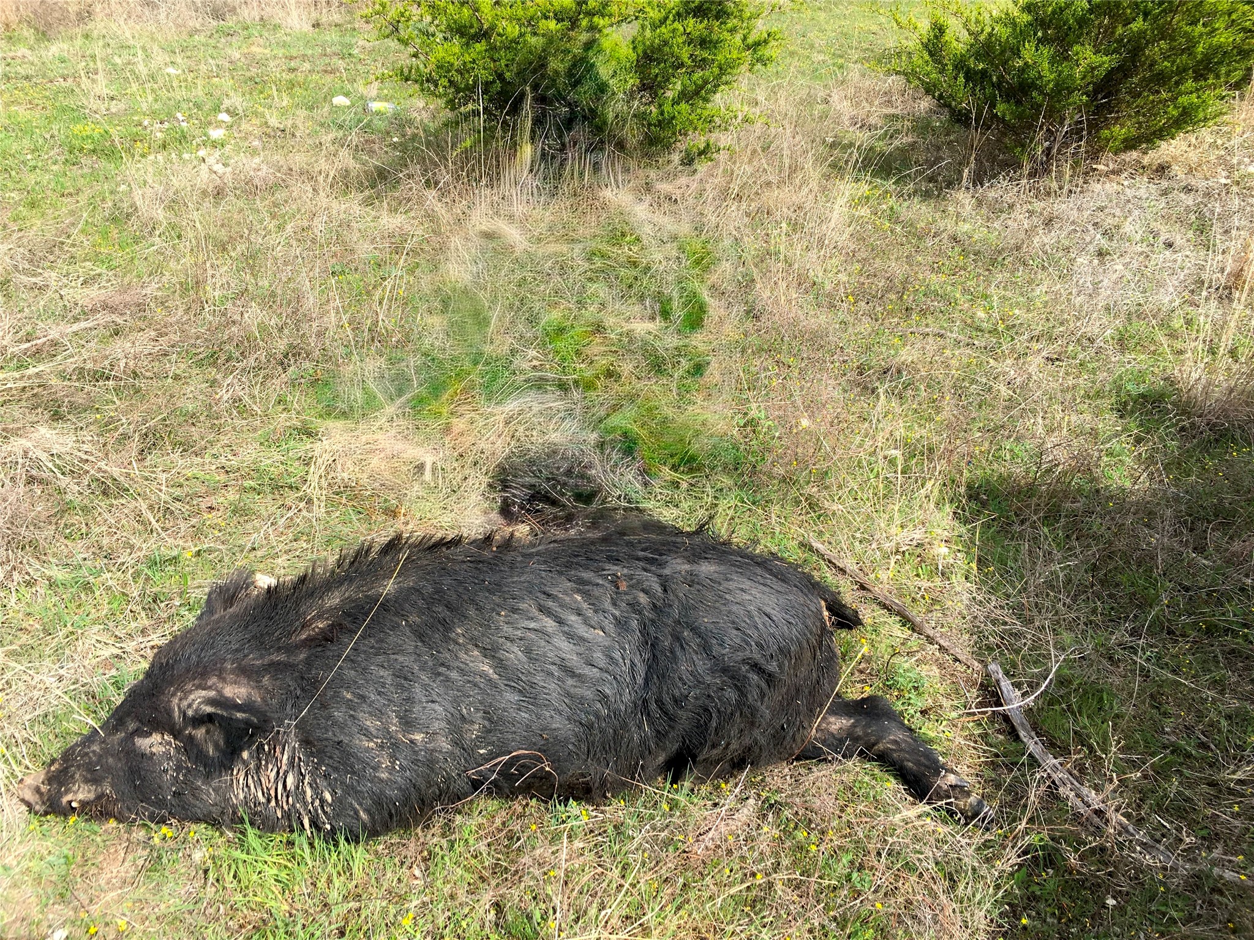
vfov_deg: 48.2
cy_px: 470
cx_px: 627
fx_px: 1051
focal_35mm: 29
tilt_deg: -29.9
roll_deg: -2.2
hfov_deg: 61.7
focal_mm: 4.15
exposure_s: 1/1166
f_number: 2.2
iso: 25
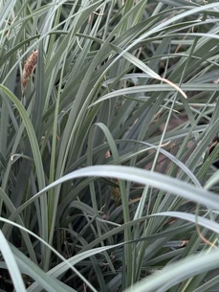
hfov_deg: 16.2
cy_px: 45
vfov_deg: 21.2
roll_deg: -3.2
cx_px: 60
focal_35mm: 91
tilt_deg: -21.2
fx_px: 767
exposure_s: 1/100
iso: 25
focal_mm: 5.96
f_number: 1.6
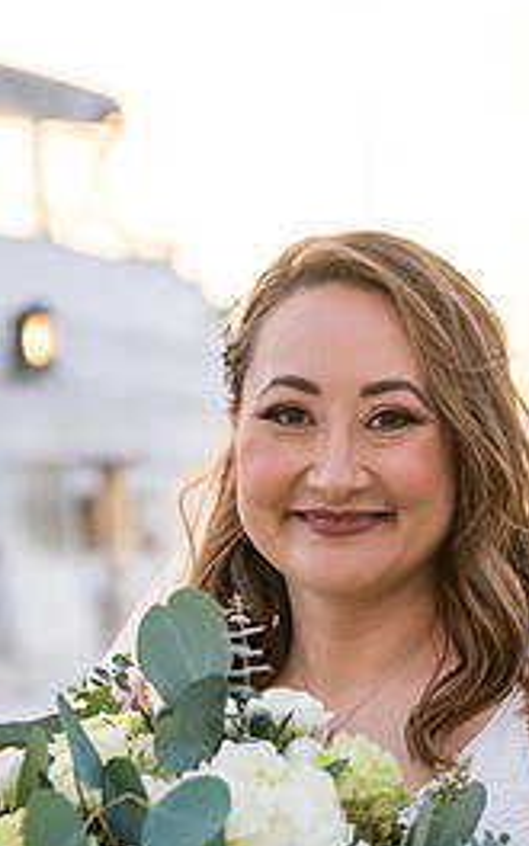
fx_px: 3091
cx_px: 273
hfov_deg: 9.8
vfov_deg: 15.5
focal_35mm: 134
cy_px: 606
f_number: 4
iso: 200
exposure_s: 1/320
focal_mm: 77
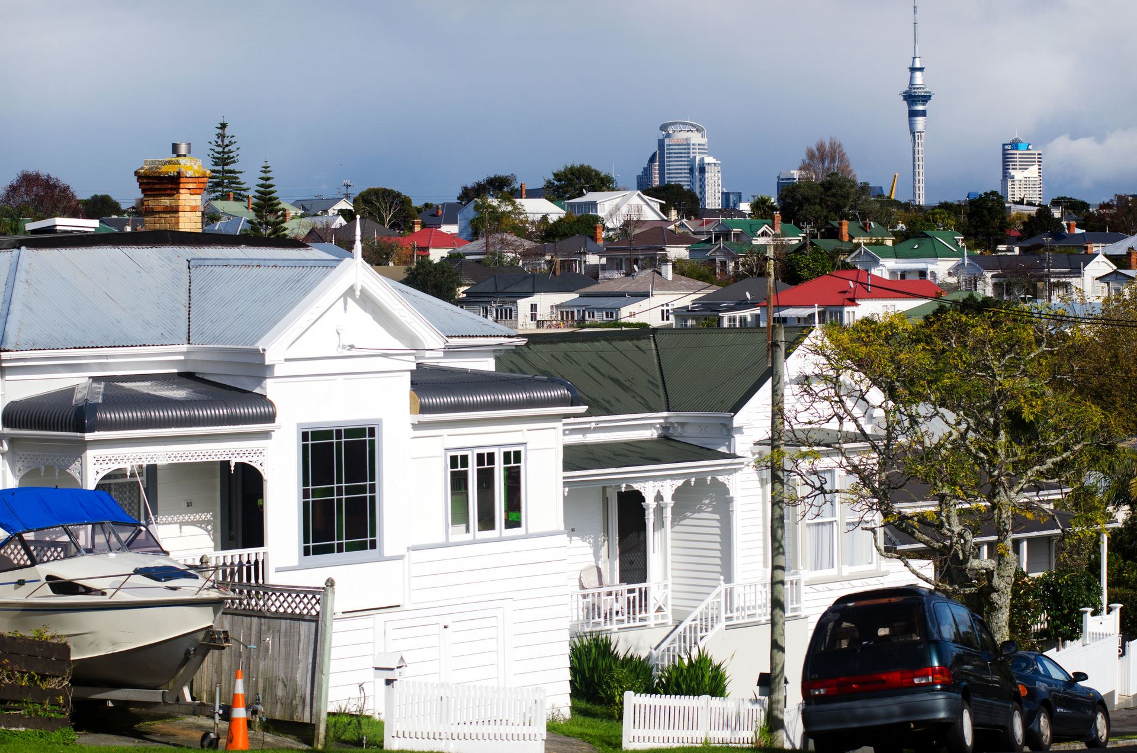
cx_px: 568
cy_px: 376
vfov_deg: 13.0
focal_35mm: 105
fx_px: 3310
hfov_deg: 19.5
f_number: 8
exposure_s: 1/1000
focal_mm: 70
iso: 200
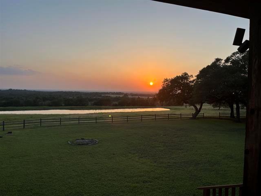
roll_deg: -1.6
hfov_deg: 67.3
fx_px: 196
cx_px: 130
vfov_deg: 53.1
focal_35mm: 26
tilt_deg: -1.9
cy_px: 98
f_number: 1.6
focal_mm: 5.1
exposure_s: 1/1238
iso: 50
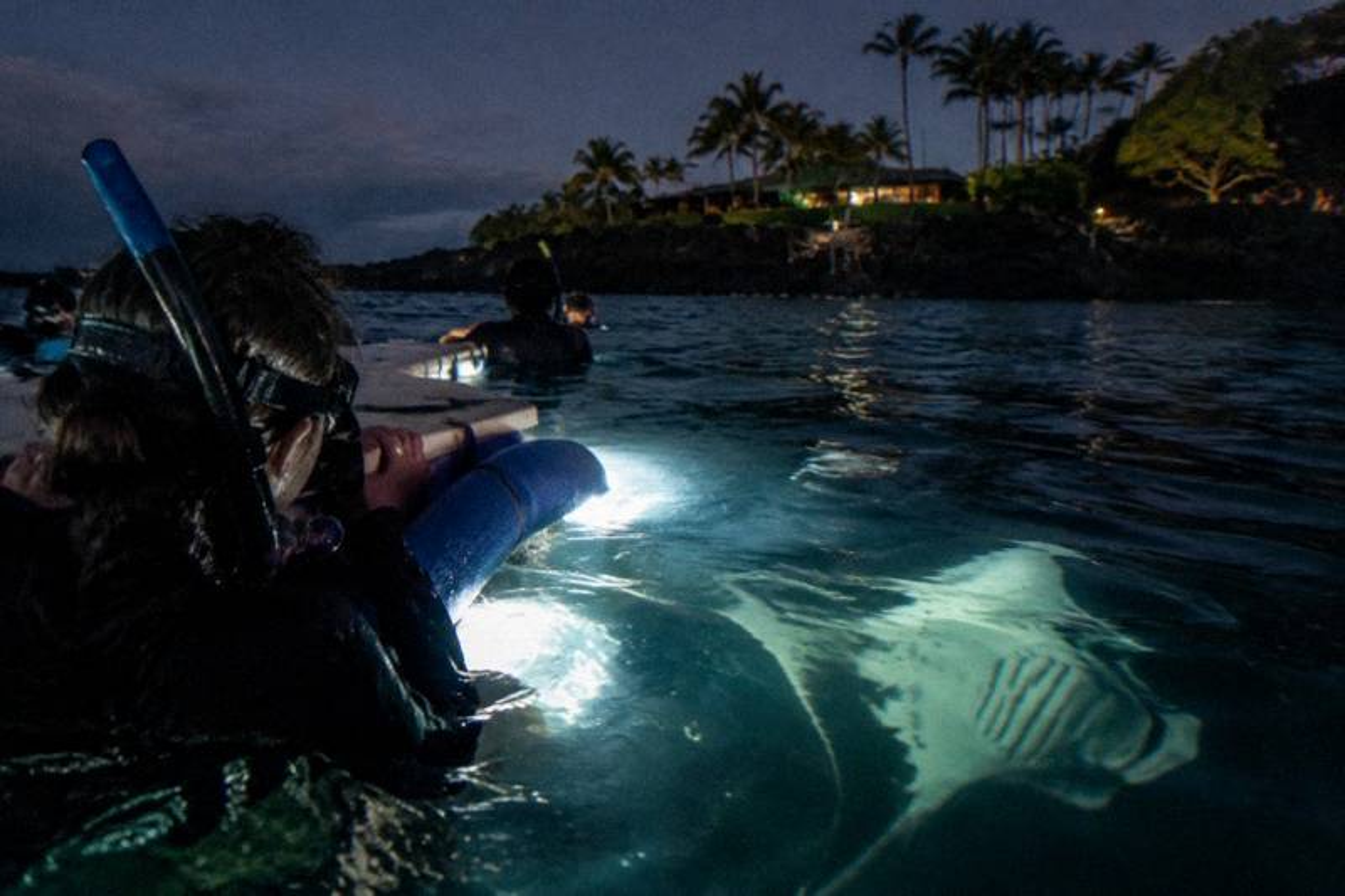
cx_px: 672
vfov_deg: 21.2
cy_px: 448
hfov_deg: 31.4
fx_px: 2390
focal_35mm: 64
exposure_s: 1/60
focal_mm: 64
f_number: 8
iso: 10000
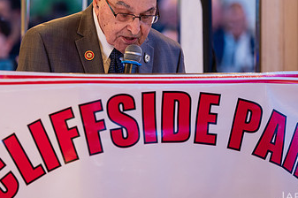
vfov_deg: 4.5
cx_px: 101
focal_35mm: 304
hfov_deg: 6.8
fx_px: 2514
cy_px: 48
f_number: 3.2
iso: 1250
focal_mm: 170
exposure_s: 1/125
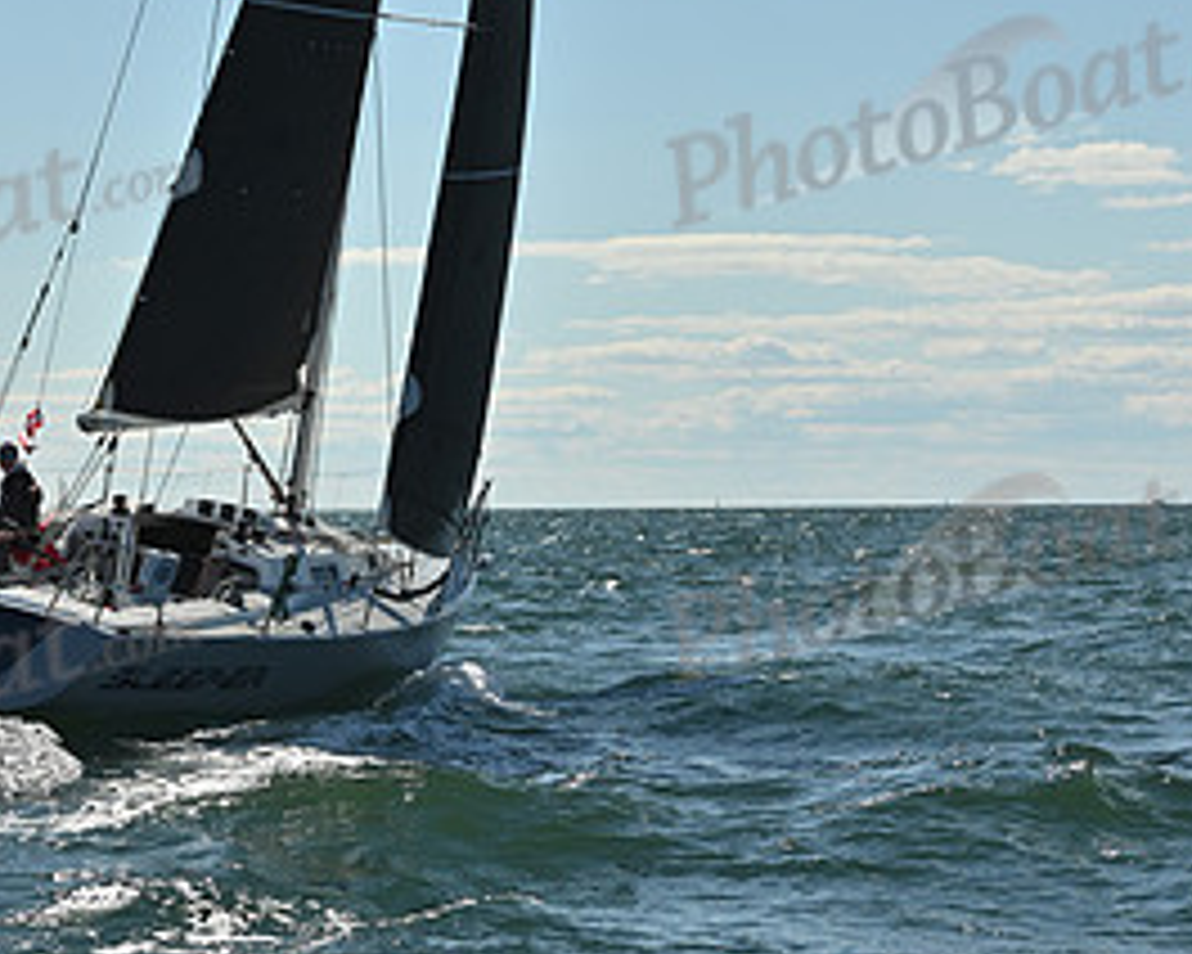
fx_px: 5080
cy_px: -58
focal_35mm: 144
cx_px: 434
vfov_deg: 10.6
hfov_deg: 13.4
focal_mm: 70
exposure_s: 1/3200
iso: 320
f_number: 7.1
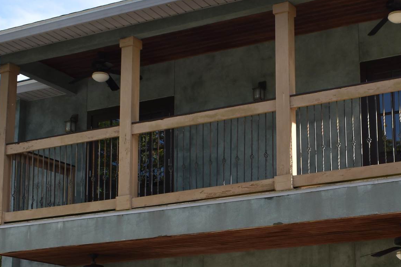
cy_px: 236
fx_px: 891
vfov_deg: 16.8
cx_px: 316
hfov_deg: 25.0
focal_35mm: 80
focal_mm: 20
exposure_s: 1/200
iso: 100
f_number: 8
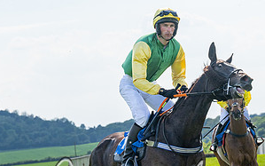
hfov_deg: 9.5
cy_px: 89
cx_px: 144
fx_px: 1596
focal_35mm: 221
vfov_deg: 5.9
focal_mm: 70
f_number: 5
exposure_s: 1/1600
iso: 200
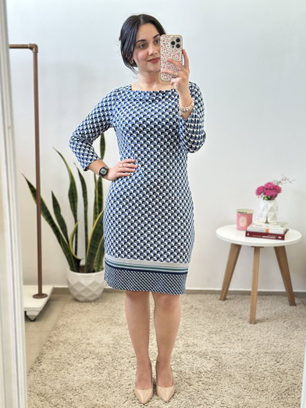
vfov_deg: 38.9
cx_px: 154
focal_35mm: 49
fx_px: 577
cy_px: 208
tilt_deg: -20.8
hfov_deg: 29.7
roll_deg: -1.0
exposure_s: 1/60
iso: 125
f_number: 1.78
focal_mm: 6.86
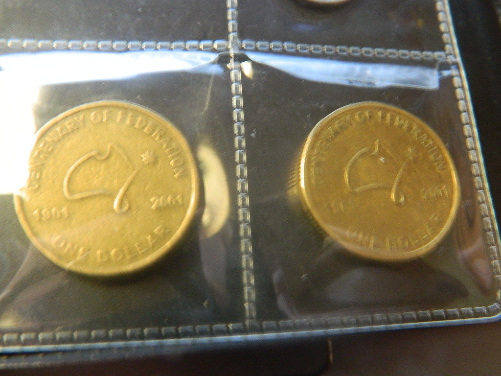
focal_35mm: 35
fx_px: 507
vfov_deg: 40.7
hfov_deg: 52.6
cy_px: 188
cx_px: 250
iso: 400
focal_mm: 6.2
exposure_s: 1/2.5
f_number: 3.3
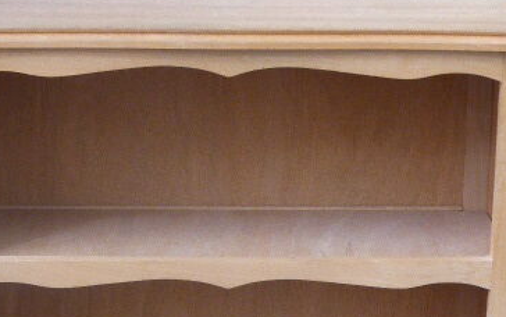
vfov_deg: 10.7
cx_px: 231
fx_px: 1670
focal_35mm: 121
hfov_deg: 17.2
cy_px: 359
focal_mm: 11
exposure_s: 1/40
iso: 400
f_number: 4.8
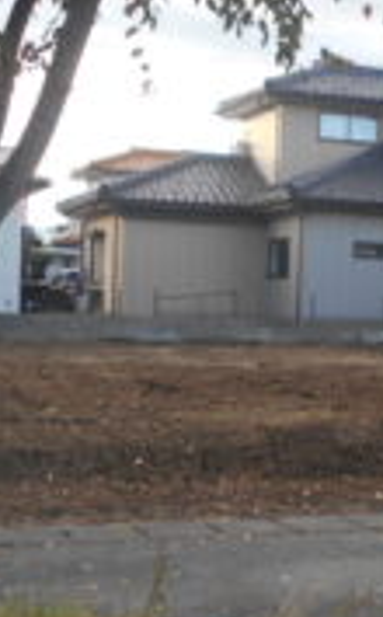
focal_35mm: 78
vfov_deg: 26.5
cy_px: 284
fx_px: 1308
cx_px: 522
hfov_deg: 15.7
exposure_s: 1/160
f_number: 3.2
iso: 80
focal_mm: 4.6
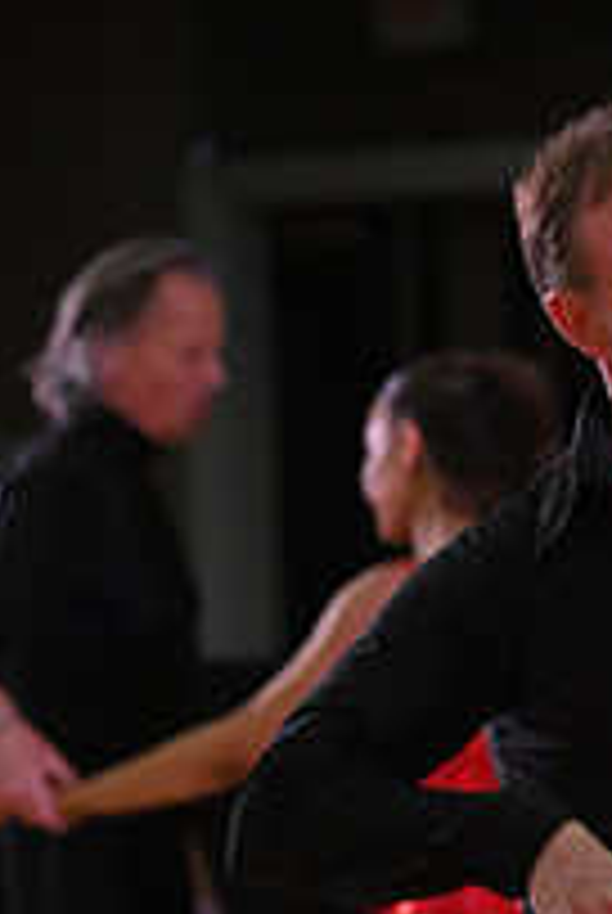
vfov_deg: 5.3
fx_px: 9783
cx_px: 722
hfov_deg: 3.6
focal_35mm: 385
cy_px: 1184
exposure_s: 1/320
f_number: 5
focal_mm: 135
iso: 2000
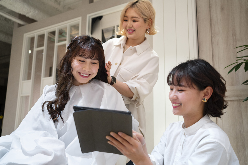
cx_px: 124
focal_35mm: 35
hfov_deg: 54.4
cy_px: 82
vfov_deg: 37.9
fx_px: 241
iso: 1000
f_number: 4
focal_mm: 35
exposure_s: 1/160
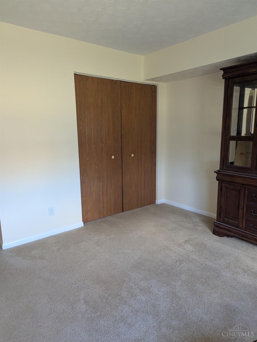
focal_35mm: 24
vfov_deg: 71.5
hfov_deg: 56.9
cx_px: 128
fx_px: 237
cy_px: 171
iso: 1641
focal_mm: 6.81
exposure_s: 1/531
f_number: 1.85
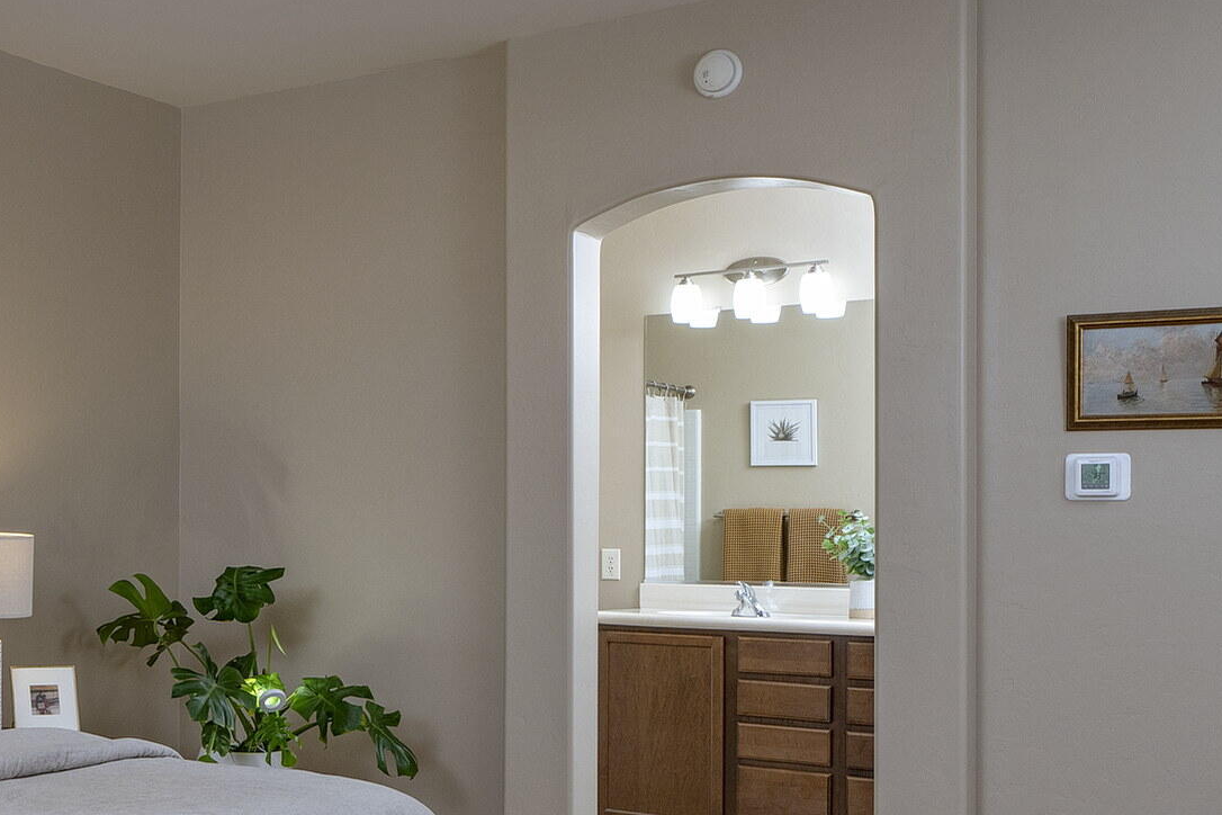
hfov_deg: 36.7
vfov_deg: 27.3
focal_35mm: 49
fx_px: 1663
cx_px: 37
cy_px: 559
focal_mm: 19
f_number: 7.1
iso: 200
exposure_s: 1/20
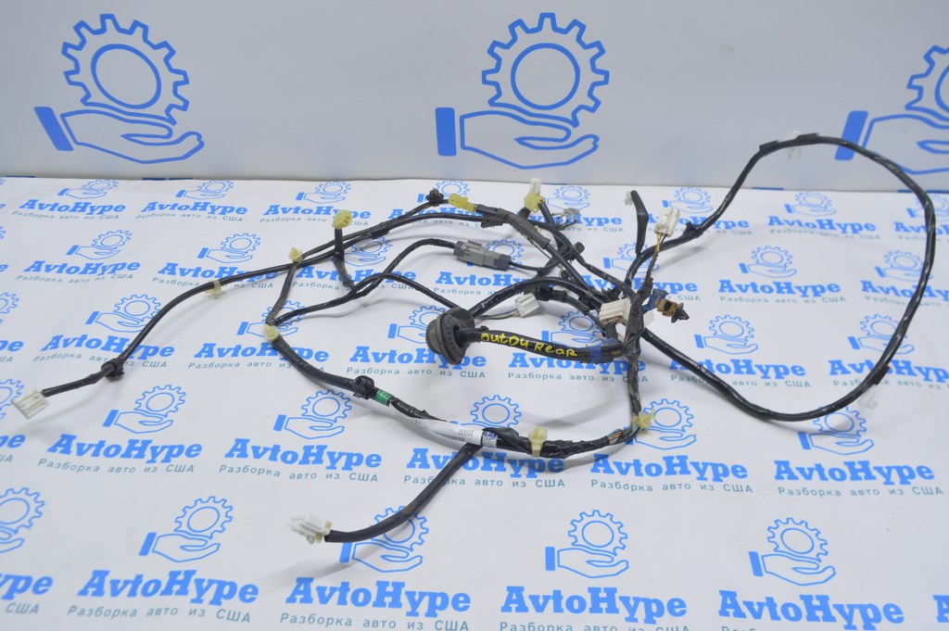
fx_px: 790
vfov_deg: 43.5
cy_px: 316
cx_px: 474
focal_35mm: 30
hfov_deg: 62.0
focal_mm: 20
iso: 400
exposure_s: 1/20
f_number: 5.6
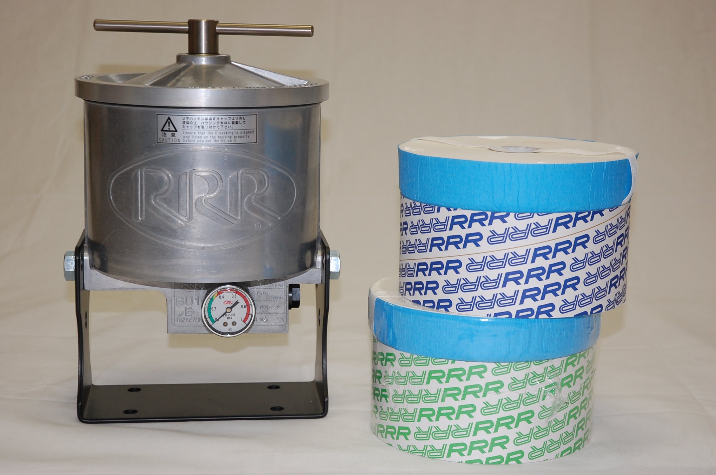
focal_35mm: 72
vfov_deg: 18.9
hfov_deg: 28.1
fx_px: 1430
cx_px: 358
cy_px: 238
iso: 400
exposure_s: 1/60
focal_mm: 48
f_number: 4.5
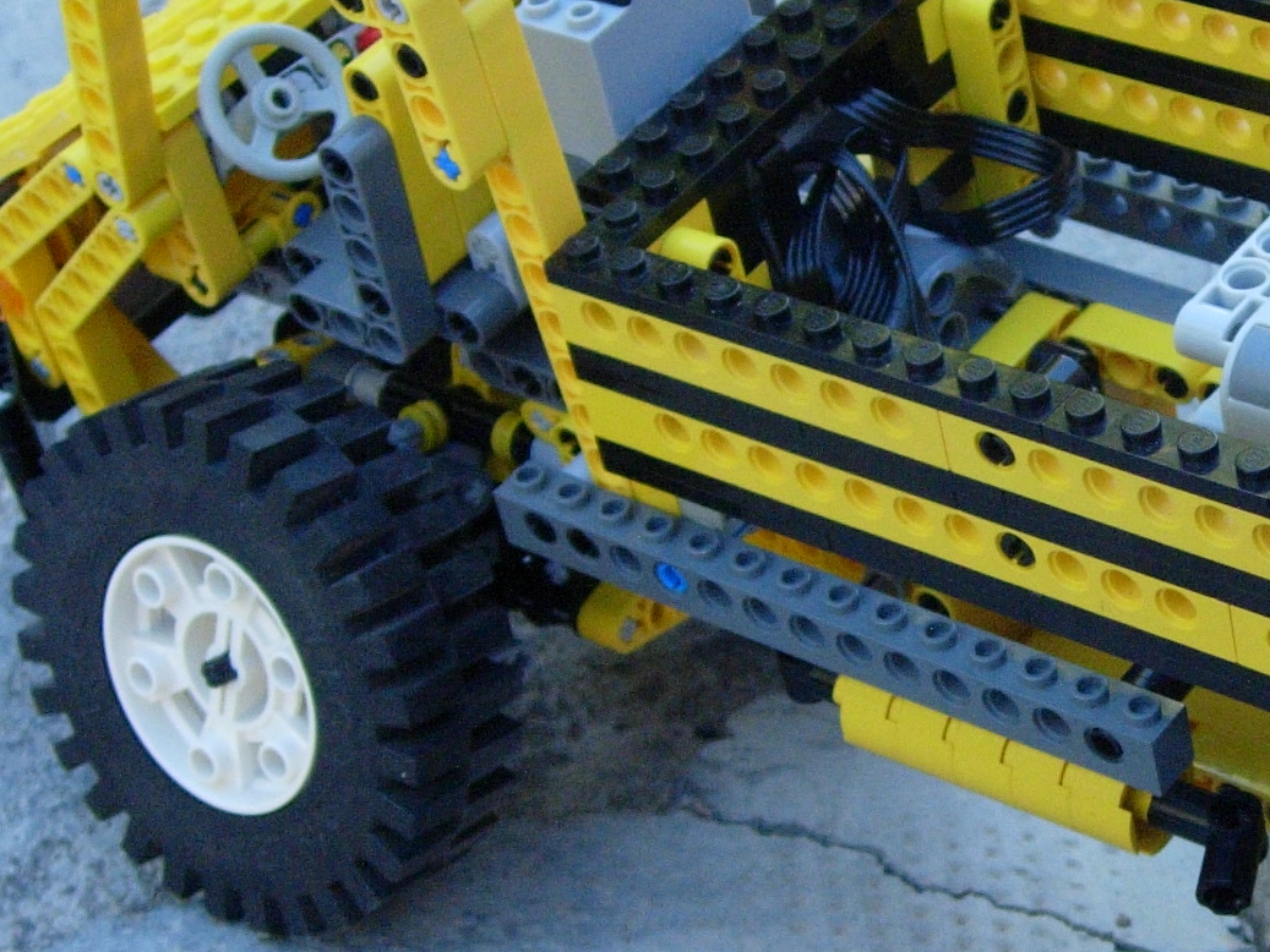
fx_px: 3486
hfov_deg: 20.1
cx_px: 1201
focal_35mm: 95
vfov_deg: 15.5
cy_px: 664
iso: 200
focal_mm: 7.8
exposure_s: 1/322
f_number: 2.8
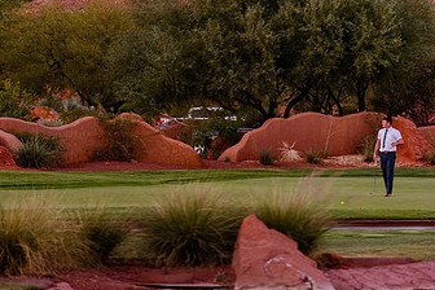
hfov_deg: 9.3
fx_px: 2646
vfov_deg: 6.3
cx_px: -9
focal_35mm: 219
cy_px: 173
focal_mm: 102
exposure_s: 1/250
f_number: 2.8
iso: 500
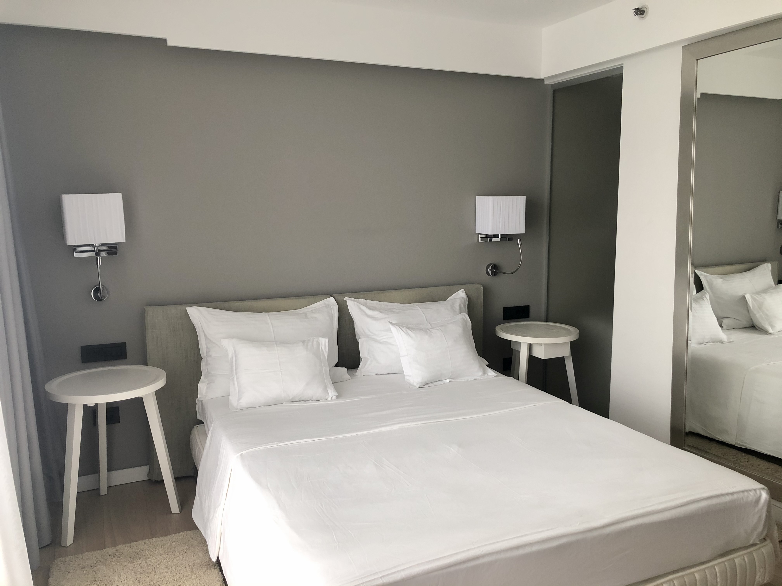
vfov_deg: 49.7
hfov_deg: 63.4
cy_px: 293
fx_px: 633
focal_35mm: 28
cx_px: 391
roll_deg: +0.0
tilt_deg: -6.6
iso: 25
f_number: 1.8
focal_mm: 3.99
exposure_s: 1/30
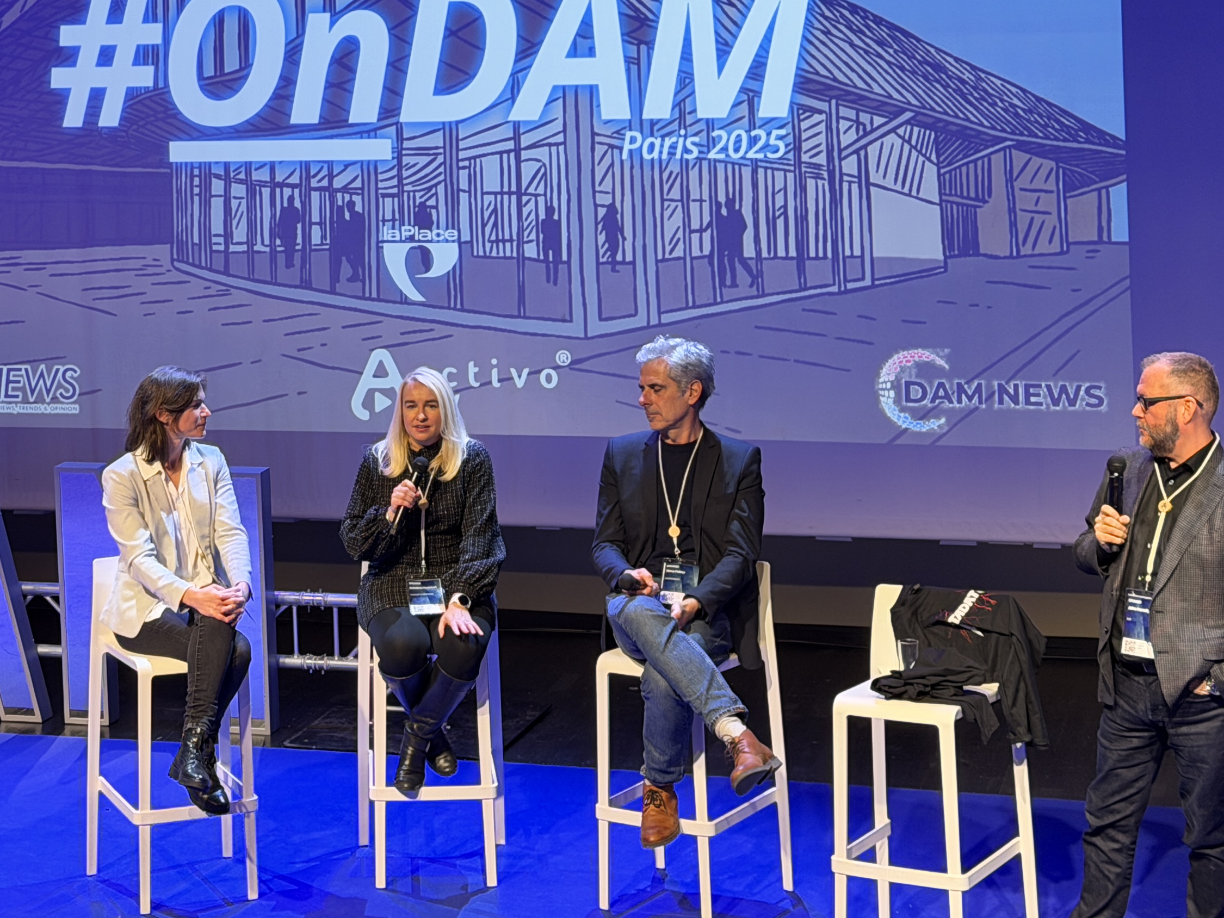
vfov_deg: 17.0
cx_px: 338
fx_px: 3041
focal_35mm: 86
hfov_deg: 22.6
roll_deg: +1.9
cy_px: 198
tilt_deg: -5.2
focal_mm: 6.76
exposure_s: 1/50
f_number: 1.78
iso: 160
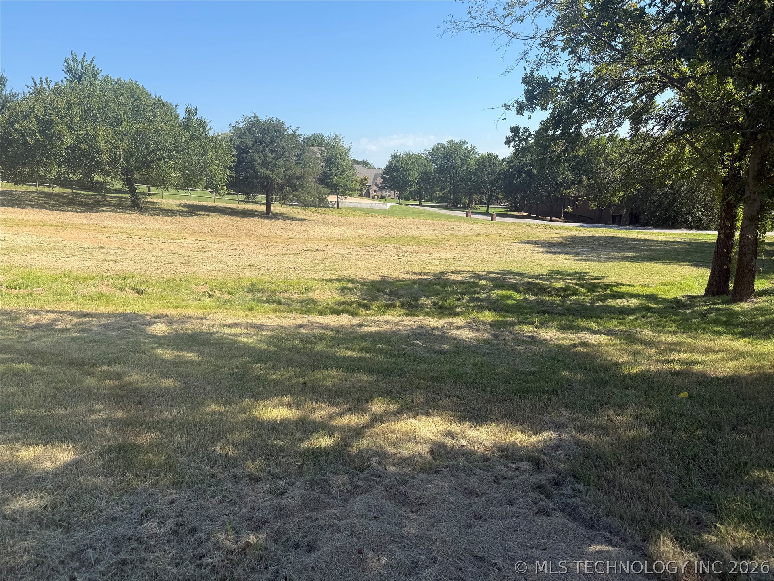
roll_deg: +1.3
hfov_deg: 71.6
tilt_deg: -11.1
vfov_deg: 56.8
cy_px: 290
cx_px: 387
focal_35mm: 24
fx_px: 537
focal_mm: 6.76
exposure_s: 1/3145
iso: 80
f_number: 1.78
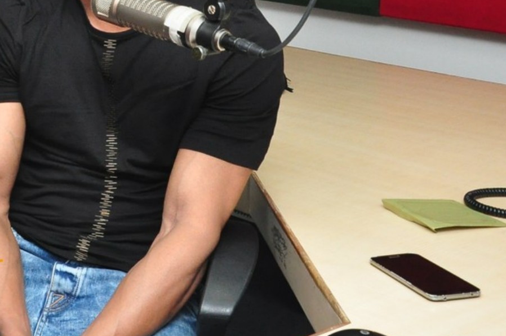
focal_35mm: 83
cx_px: -122
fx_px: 1165
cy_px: 42
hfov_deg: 22.4
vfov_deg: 16.2
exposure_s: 1/125
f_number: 9
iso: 1250
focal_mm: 22
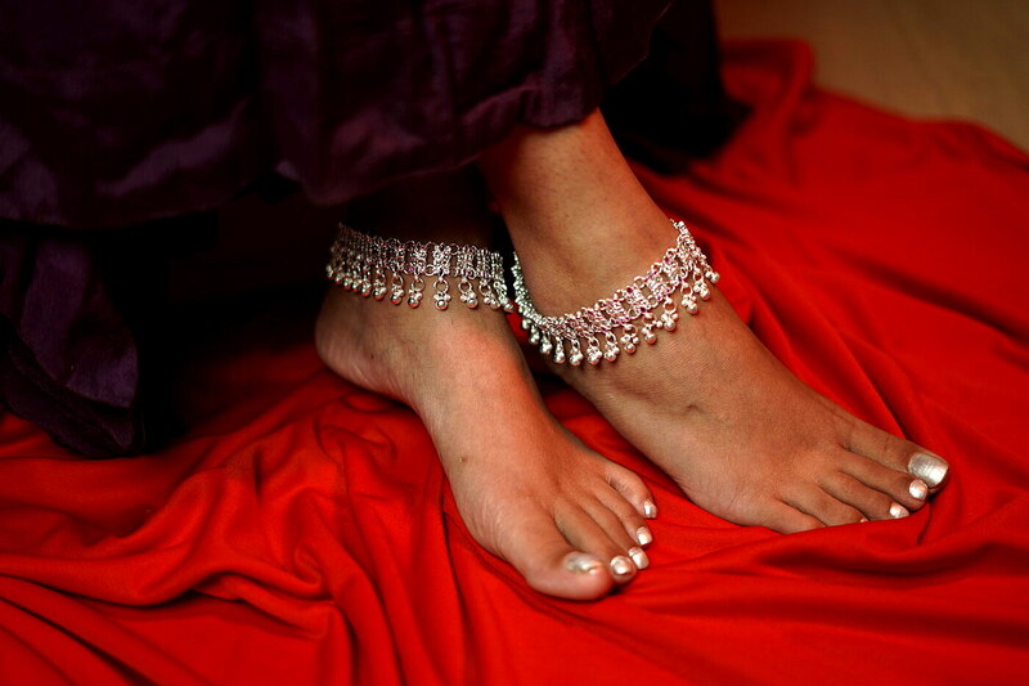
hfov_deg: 39.6
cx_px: 514
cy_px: 343
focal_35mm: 50
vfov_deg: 27.0
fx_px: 1429
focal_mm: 50
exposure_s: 1/160
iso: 400
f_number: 1.8
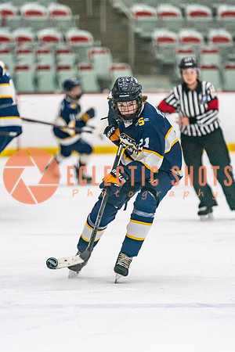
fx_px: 3118
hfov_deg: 4.3
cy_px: 191
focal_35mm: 318
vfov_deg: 6.5
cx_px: 117
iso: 3200
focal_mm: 194
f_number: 2.8
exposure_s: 1/1250
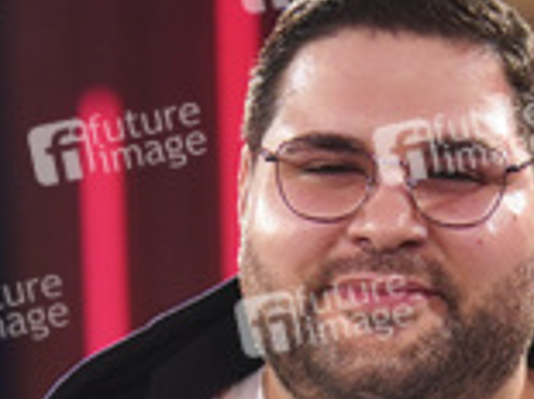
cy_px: 402
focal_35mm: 140
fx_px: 2158
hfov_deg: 14.1
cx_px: 370
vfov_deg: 10.5
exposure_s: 1/400
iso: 1000
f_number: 1.8
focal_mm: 50
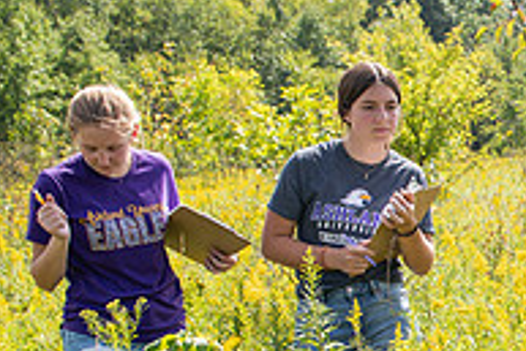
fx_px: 1184
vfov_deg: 16.6
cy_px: 328
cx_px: 635
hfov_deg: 22.9
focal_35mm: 81
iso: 80
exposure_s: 1/250
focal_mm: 27
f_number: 4
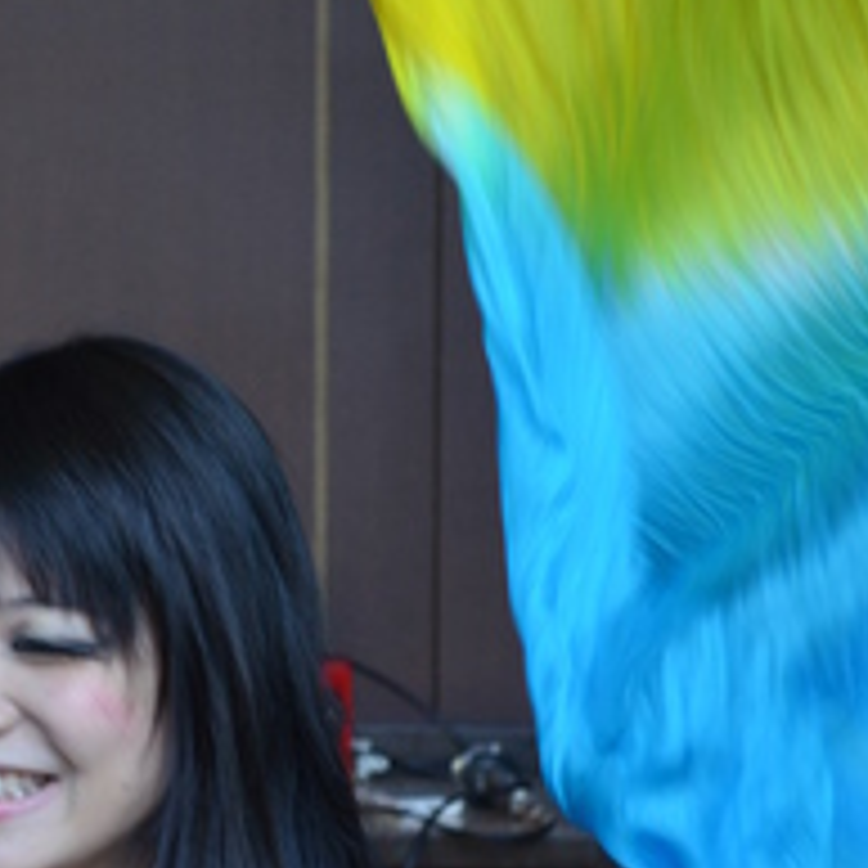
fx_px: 6165
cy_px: 787
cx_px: 7
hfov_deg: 8.0
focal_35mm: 217
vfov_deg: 8.0
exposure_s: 1/100
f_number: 5.6
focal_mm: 55
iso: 640
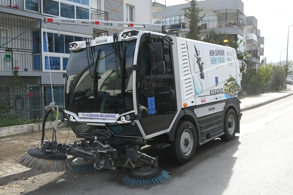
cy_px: 98
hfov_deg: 55.8
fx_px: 277
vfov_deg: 38.9
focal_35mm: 34
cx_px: 146
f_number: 5.6
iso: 720
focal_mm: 23
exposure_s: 1/1600
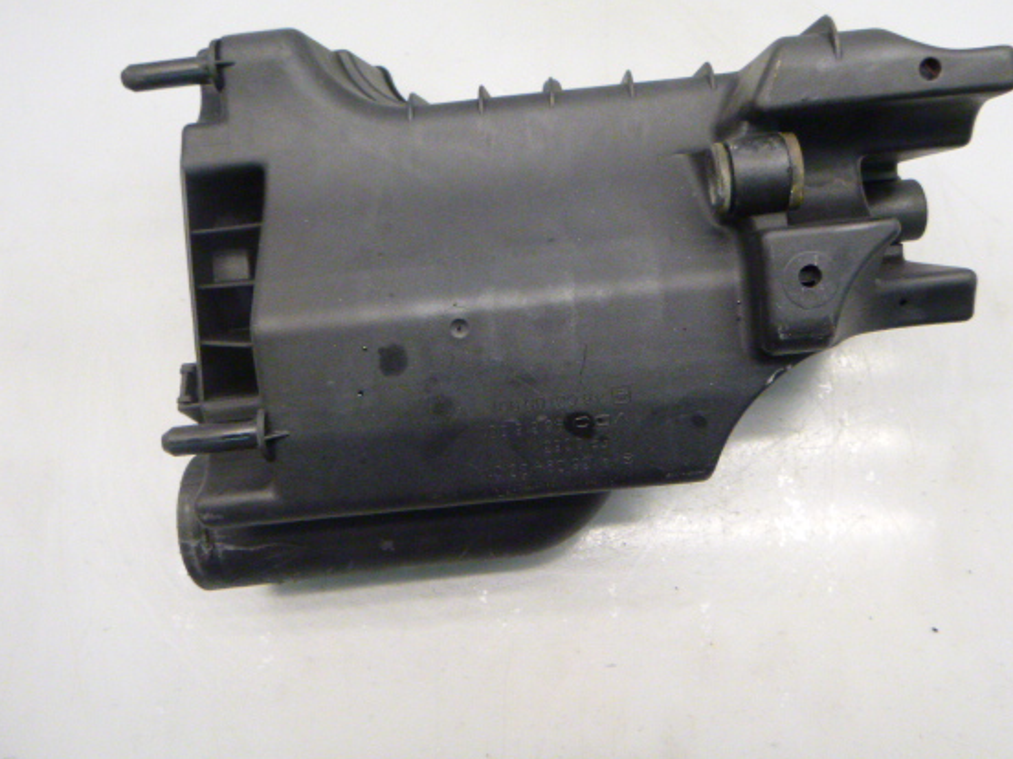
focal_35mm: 29
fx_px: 849
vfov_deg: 48.1
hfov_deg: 61.6
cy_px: 328
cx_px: 543
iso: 400
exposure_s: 1/30
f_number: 3.9
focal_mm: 4.5
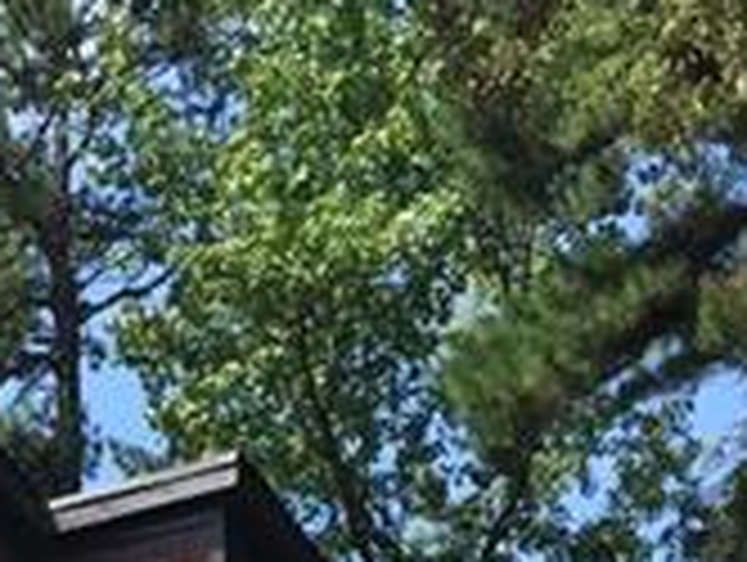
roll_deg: -1.3
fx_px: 2896
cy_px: 1079
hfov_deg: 14.2
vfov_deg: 10.3
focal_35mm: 134
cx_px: -202
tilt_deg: +10.2
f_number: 2.2
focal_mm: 4.15
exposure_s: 1/1236
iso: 32
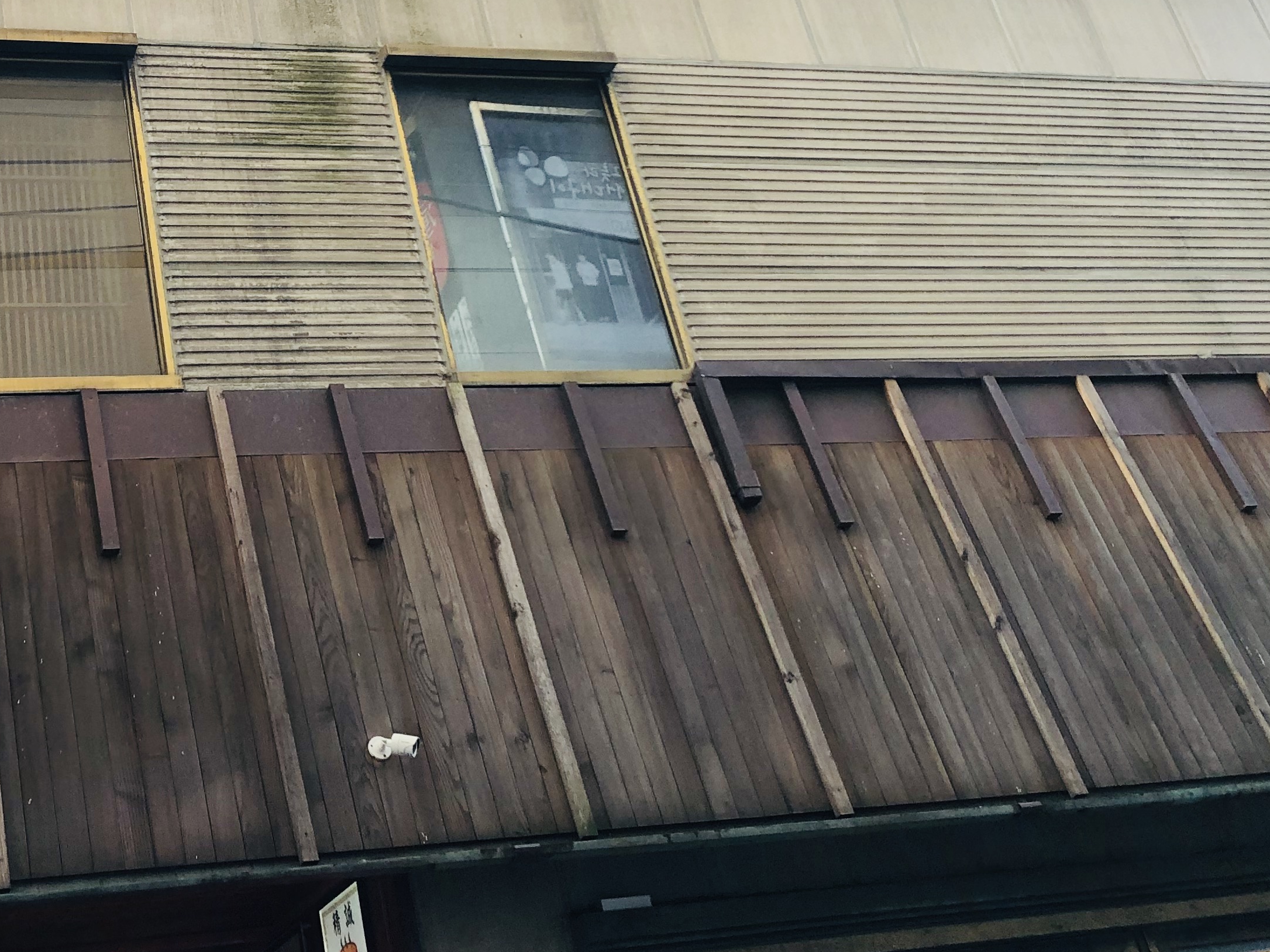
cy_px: 176
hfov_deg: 35.7
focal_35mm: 52
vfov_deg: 27.4
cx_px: 272
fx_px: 1908
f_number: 1.8
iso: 20
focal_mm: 3.99
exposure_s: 1/40
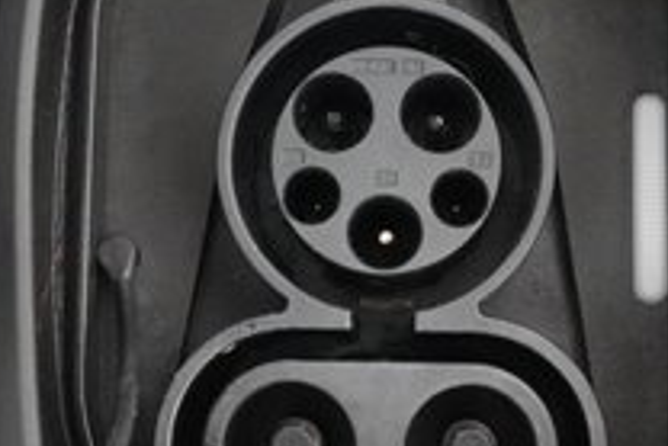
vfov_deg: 15.9
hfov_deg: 23.6
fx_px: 1597
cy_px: 180
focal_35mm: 86
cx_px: 411
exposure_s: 1/100
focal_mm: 28
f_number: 4.5
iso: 16000
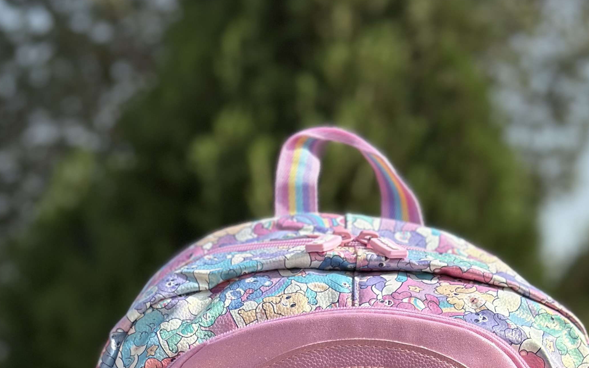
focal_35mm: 99
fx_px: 1589
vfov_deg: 12.5
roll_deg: -0.7
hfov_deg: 21.0
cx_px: 317
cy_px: 556
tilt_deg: -2.9
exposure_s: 1/6623
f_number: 1.78
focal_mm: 6.86
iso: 100
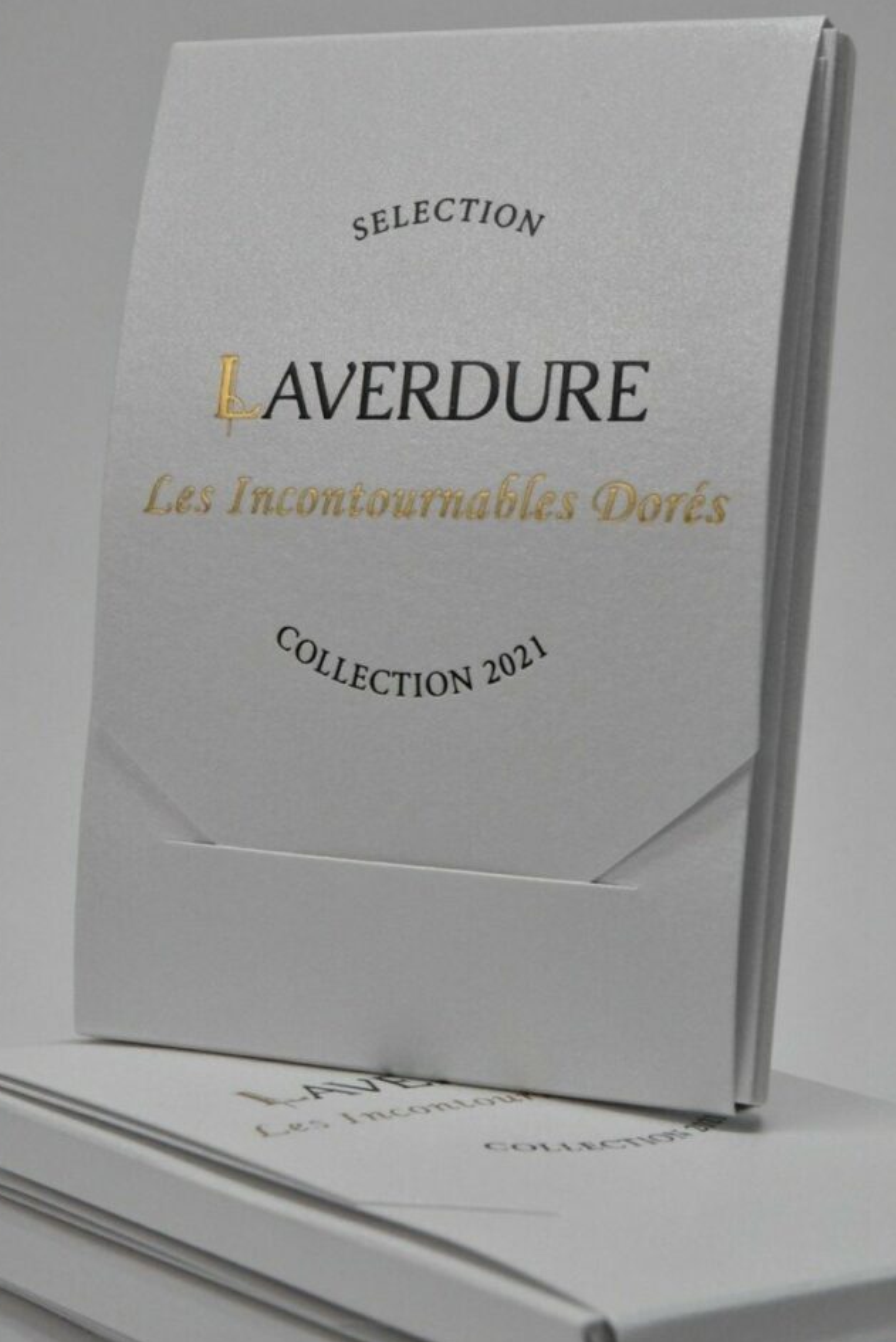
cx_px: 418
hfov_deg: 13.0
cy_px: 668
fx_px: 3918
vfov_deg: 19.5
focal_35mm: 105
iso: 2500
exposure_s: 1/200
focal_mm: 65
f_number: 18
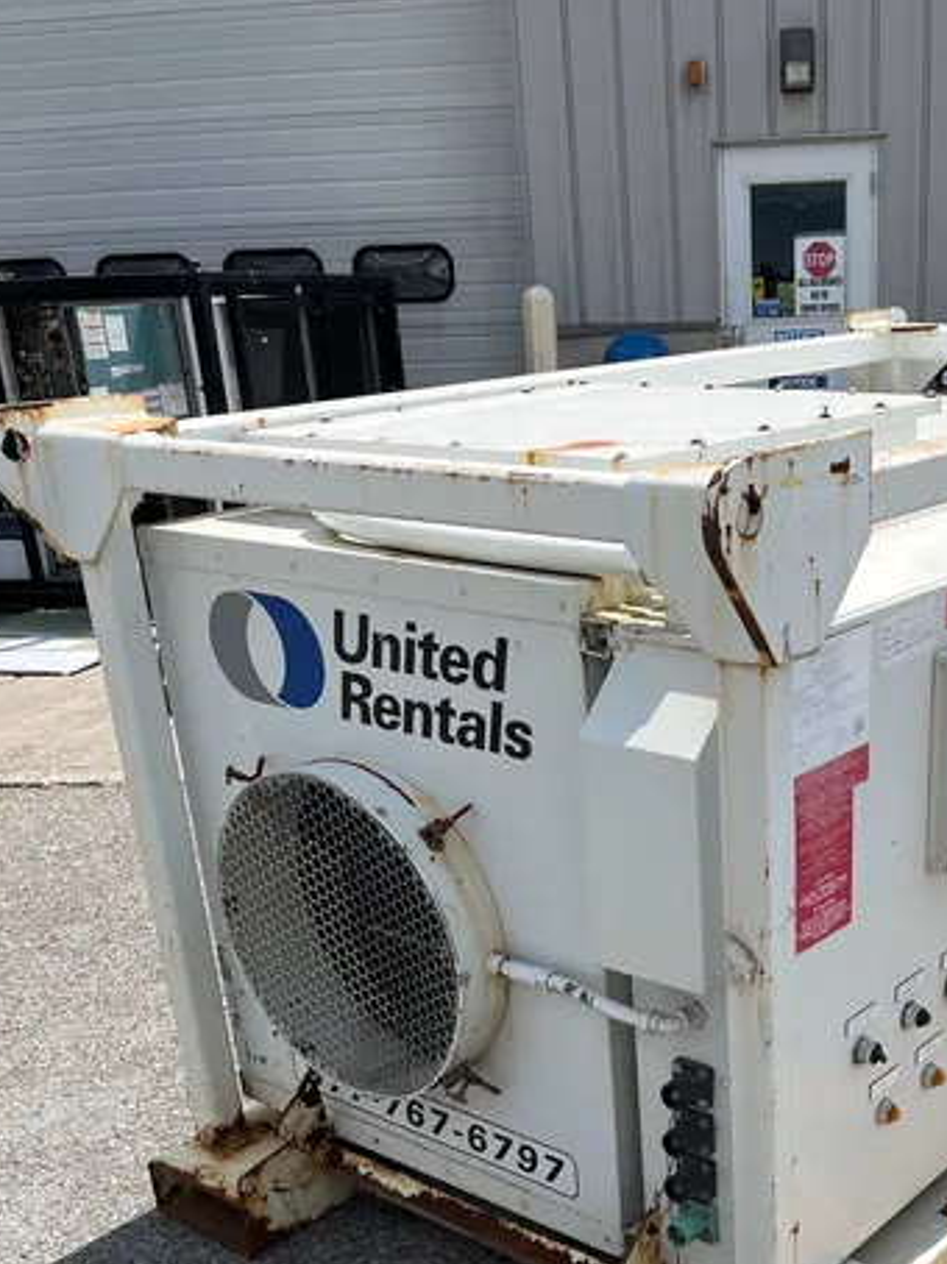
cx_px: 721
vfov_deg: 43.0
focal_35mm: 42
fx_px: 1533
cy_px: 993
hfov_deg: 33.6
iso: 50
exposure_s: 1/4149
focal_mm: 5.1
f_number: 1.6
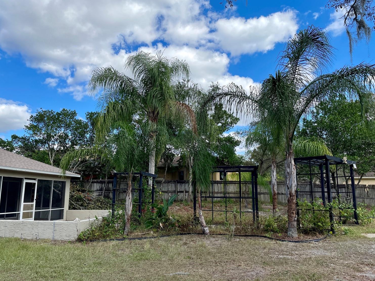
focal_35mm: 28
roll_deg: -0.2
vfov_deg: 49.7
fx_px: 303
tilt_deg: +9.6
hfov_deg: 63.4
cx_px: 174
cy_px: 141
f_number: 1.6
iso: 32
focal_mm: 4.2
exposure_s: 1/2506
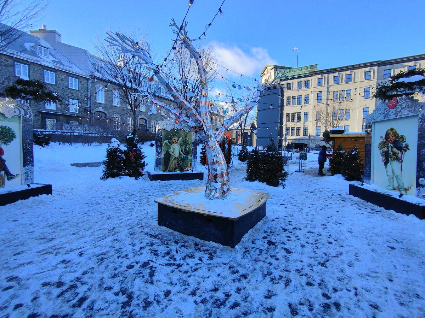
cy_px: 159
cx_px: 212
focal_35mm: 15
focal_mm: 1.6
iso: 50
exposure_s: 1/394
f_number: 2.2
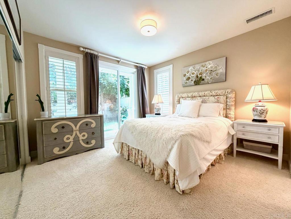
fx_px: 118
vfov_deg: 85.7
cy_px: 110
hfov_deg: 102.1
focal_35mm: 14
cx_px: 146
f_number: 2.2
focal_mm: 2.22
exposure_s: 1/120
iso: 125
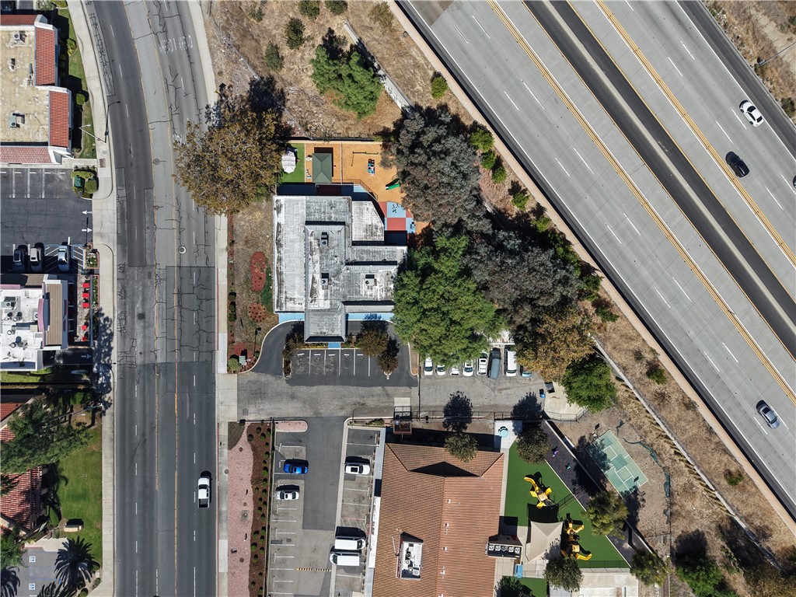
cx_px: 398
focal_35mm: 24
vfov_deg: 56.8
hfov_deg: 71.6
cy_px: 298
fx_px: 552
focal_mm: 8.67
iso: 120
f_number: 1.8
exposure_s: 1/6000
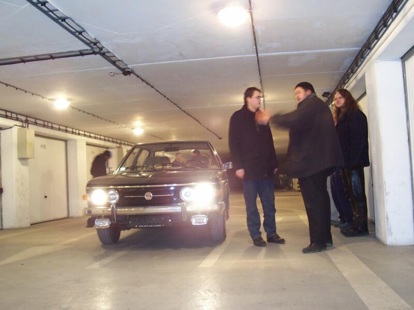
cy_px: 155
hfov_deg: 50.1
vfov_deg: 38.7
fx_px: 443
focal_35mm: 37
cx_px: 207
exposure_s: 1/4
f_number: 2.8
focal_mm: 5.6
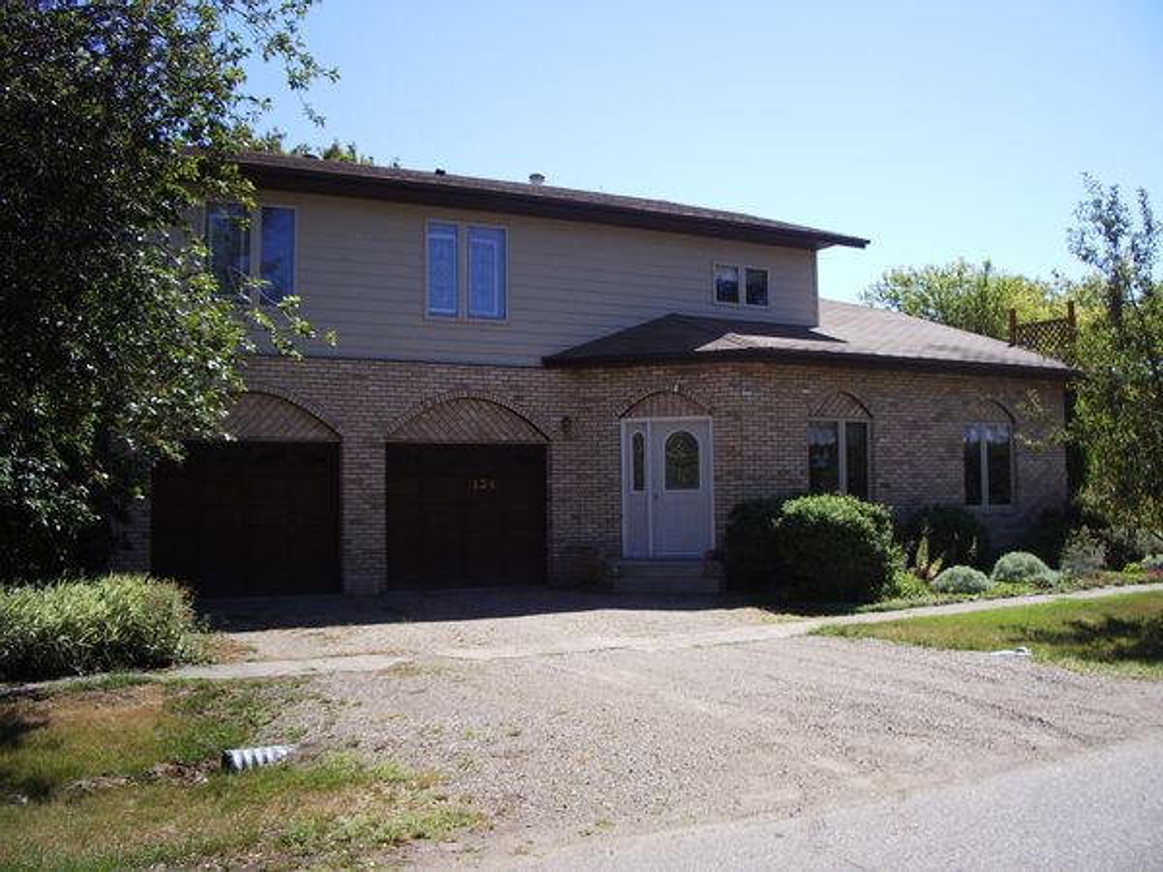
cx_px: 582
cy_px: 436
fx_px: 1176
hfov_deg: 52.6
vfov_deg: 40.7
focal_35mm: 35
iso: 80
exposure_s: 1/400
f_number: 4.3
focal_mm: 5.8
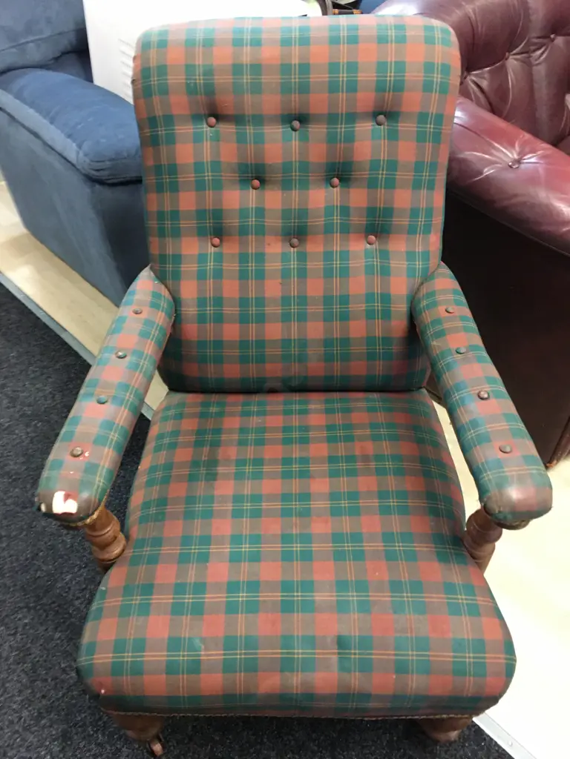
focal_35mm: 29
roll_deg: +0.3
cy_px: 380
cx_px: 285
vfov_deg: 61.7
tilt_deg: -43.0
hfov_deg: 48.2
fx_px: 637
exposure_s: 1/10
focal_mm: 4.15
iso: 80
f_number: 2.2
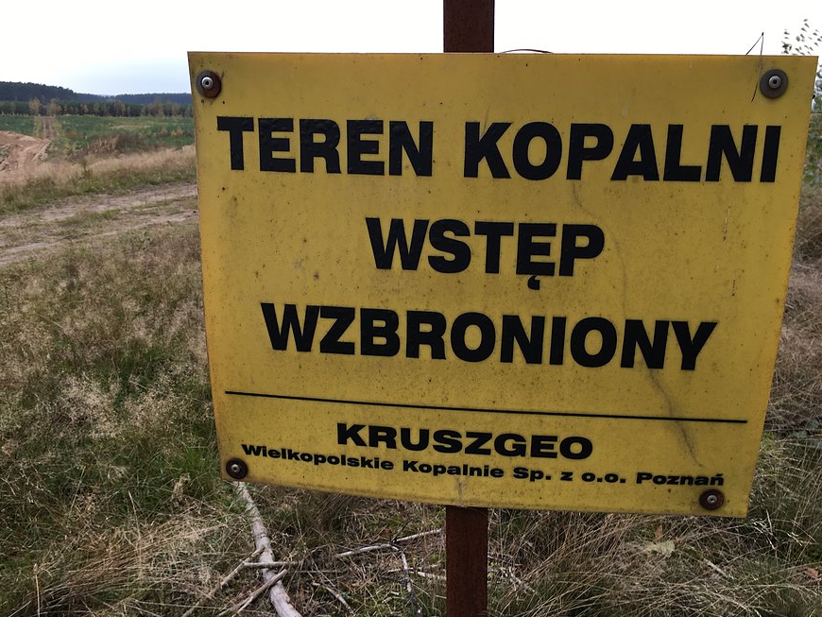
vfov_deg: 46.8
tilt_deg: -15.3
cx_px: 414
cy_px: 309
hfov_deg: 59.9
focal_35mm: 30
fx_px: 713
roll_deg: -1.7
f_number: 2.2
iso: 32
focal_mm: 4.15
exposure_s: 1/50
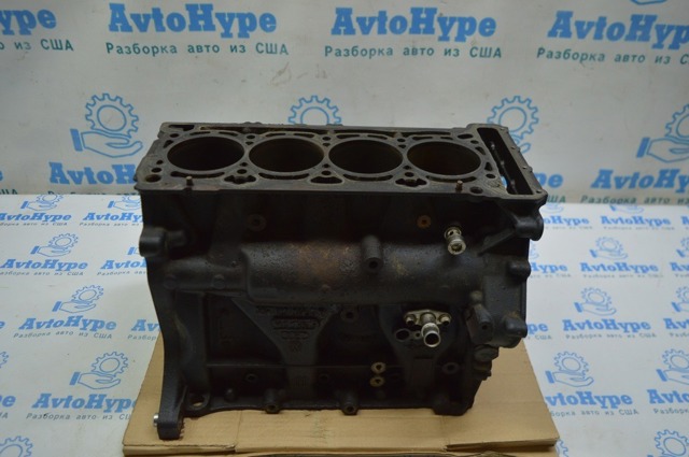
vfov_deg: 43.5
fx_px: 573
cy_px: 228
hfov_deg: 62.0
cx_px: 344
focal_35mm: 30
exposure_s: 1/100
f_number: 3.5
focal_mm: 20
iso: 400
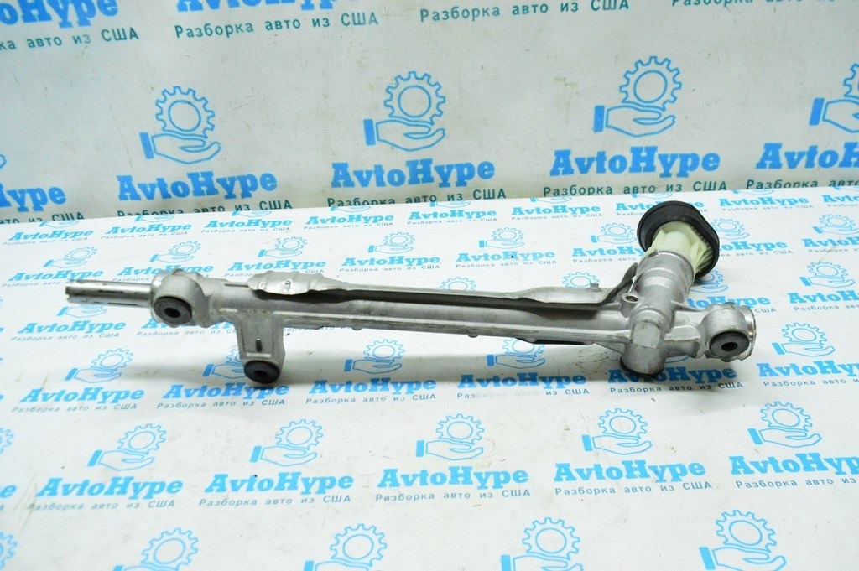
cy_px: 286
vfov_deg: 43.5
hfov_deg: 62.0
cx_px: 430
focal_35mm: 30
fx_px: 715
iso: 6400
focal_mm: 20
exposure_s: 1/320
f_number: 6.3
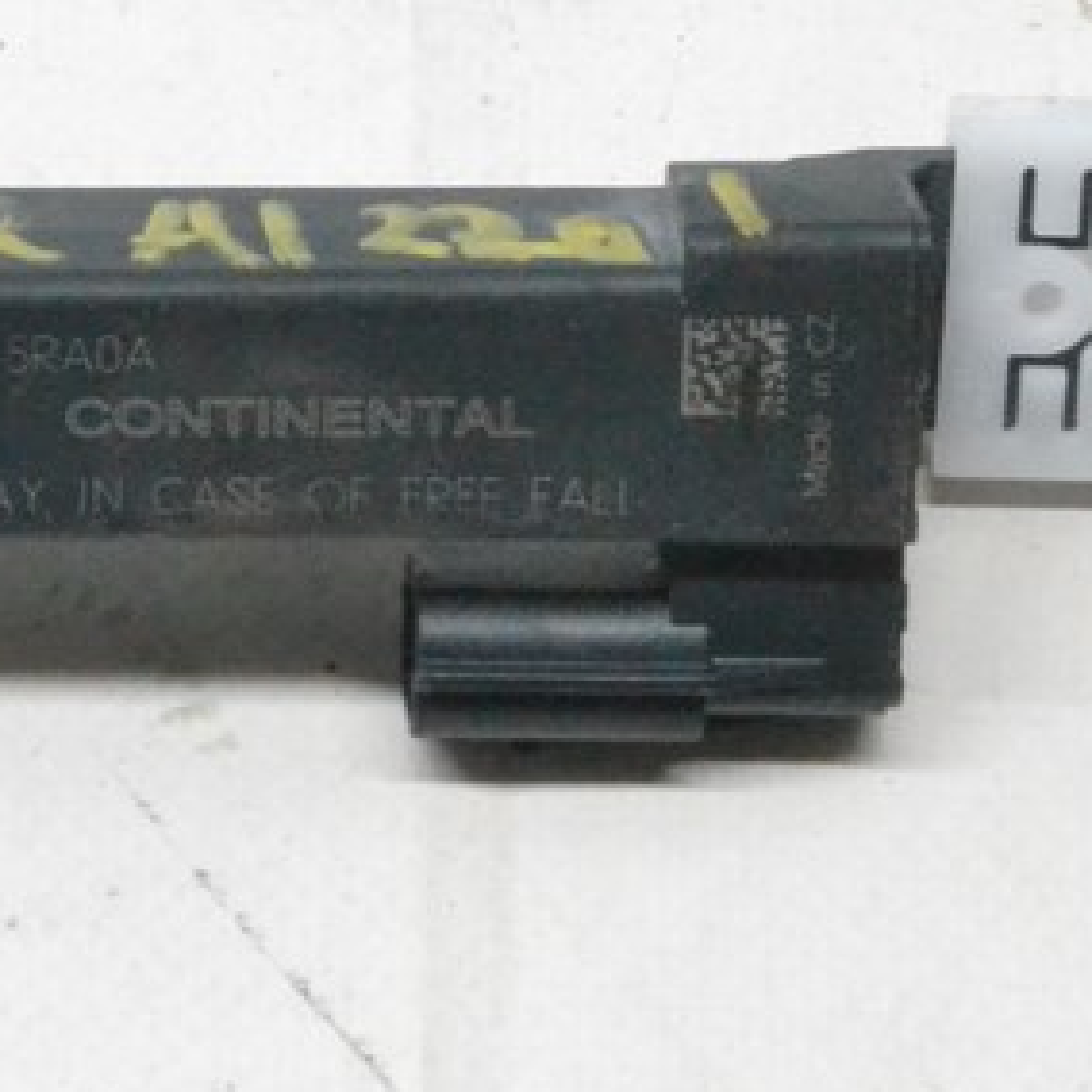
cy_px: 298
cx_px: 27
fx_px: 6567
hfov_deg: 9.4
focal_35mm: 184
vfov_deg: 9.5
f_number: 18
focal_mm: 40
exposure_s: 1/50
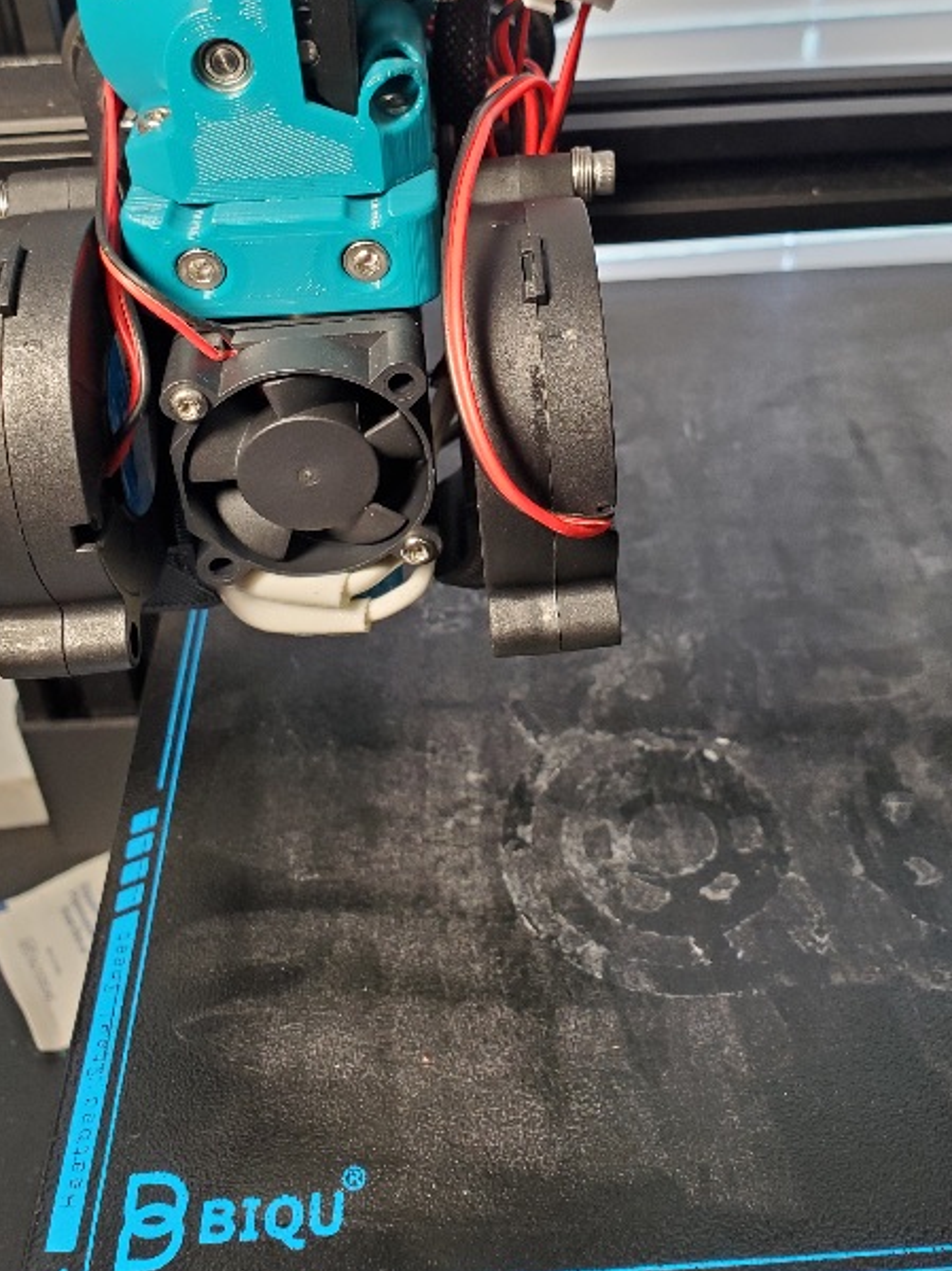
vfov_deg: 51.8
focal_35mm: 35
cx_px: 488
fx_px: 1284
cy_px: 435
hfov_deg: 40.7
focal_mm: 4.3
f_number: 2.4
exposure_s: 1/28
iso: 200
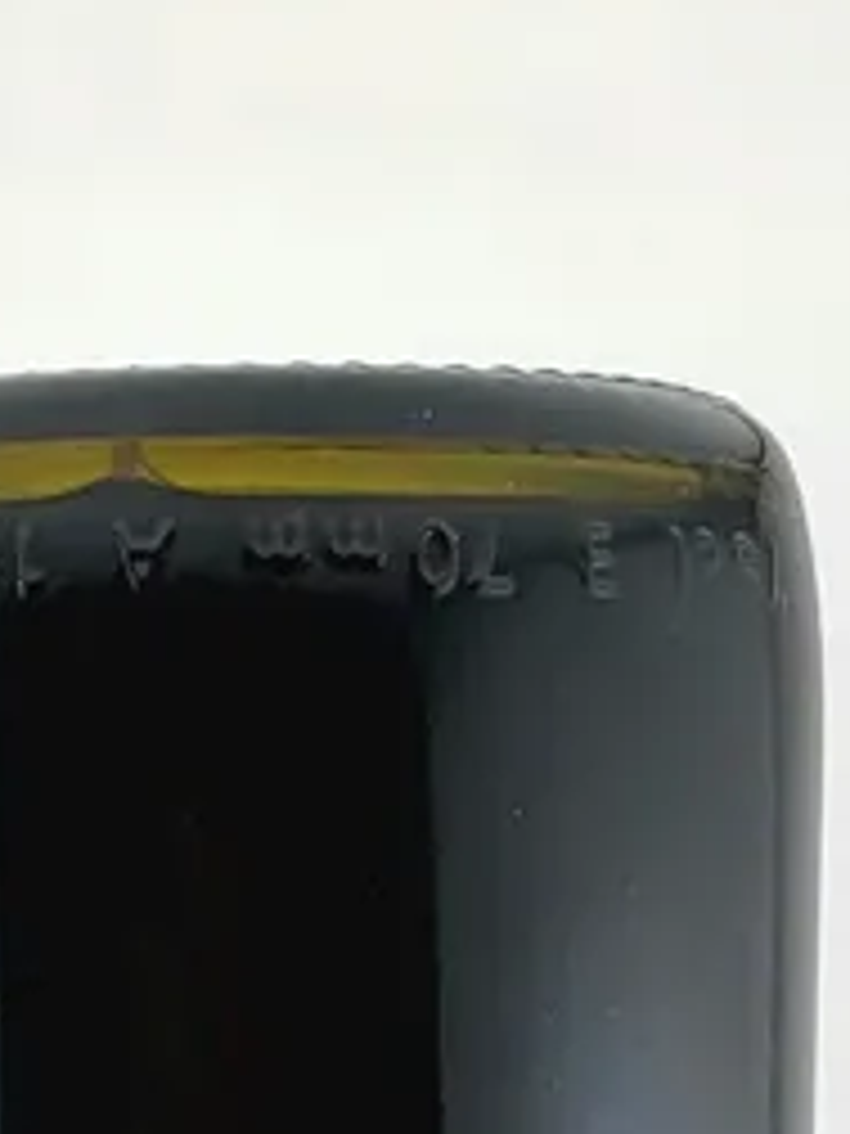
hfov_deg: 11.7
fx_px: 4158
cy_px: 2941
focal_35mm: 127
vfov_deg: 11.8
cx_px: 400
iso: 40
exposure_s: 1/1111
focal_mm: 5
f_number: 1.8
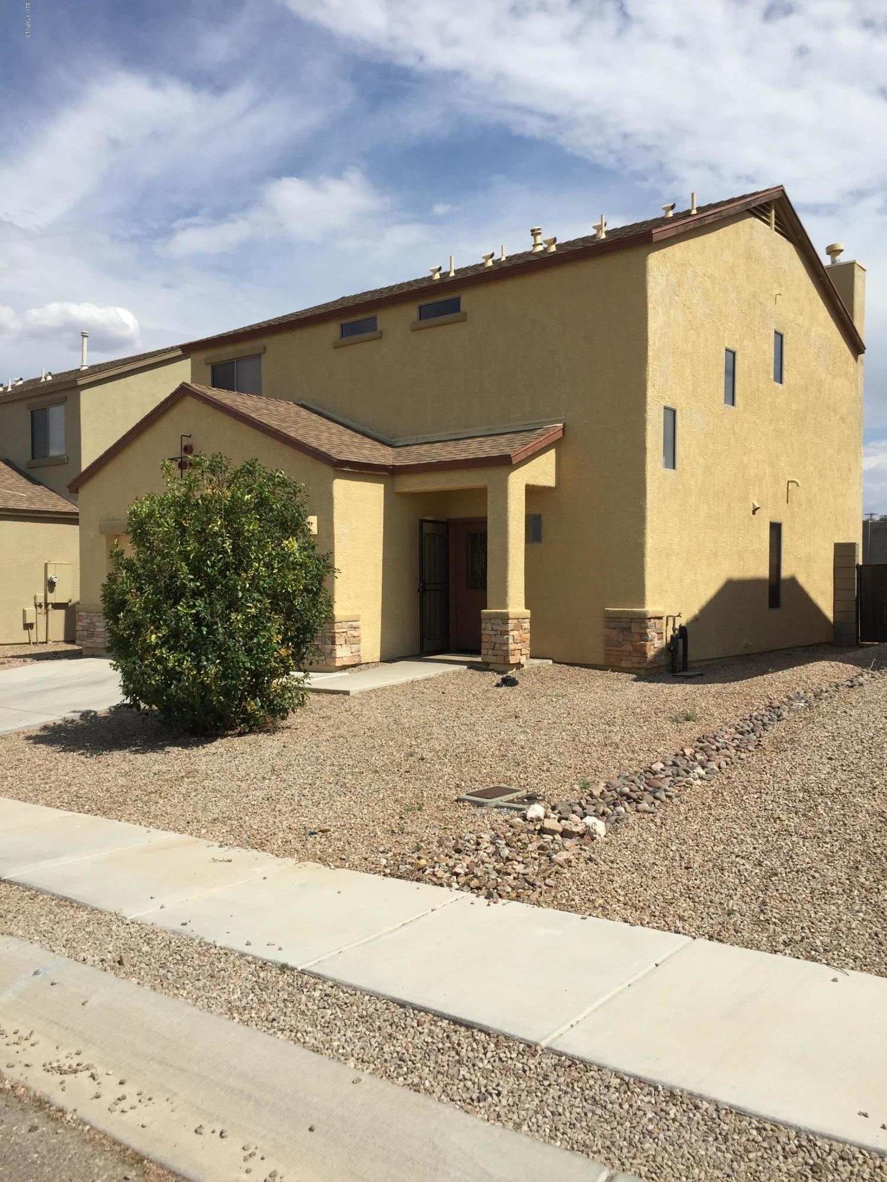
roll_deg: -0.3
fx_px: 991
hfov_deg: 48.2
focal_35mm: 29
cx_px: 444
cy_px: 591
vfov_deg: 61.7
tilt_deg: -1.0
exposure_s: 1/3300
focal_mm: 4.15
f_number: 2.2
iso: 32
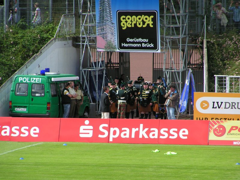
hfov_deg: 5.2
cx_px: 120
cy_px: 90
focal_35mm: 380
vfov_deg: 3.9
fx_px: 2635
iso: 50
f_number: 4.5
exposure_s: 1/400
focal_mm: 58
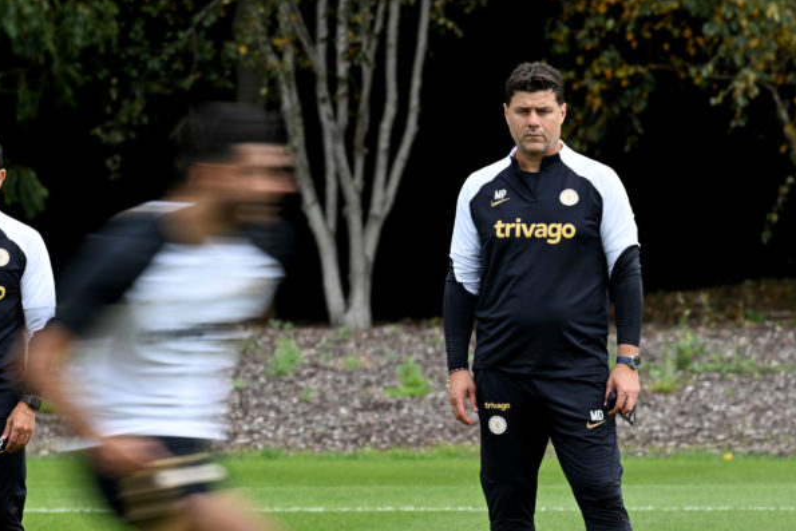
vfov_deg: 2.0
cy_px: 367
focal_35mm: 688
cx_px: 435
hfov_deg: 3.0
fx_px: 15215
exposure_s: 1/50
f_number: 13
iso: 100
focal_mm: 400
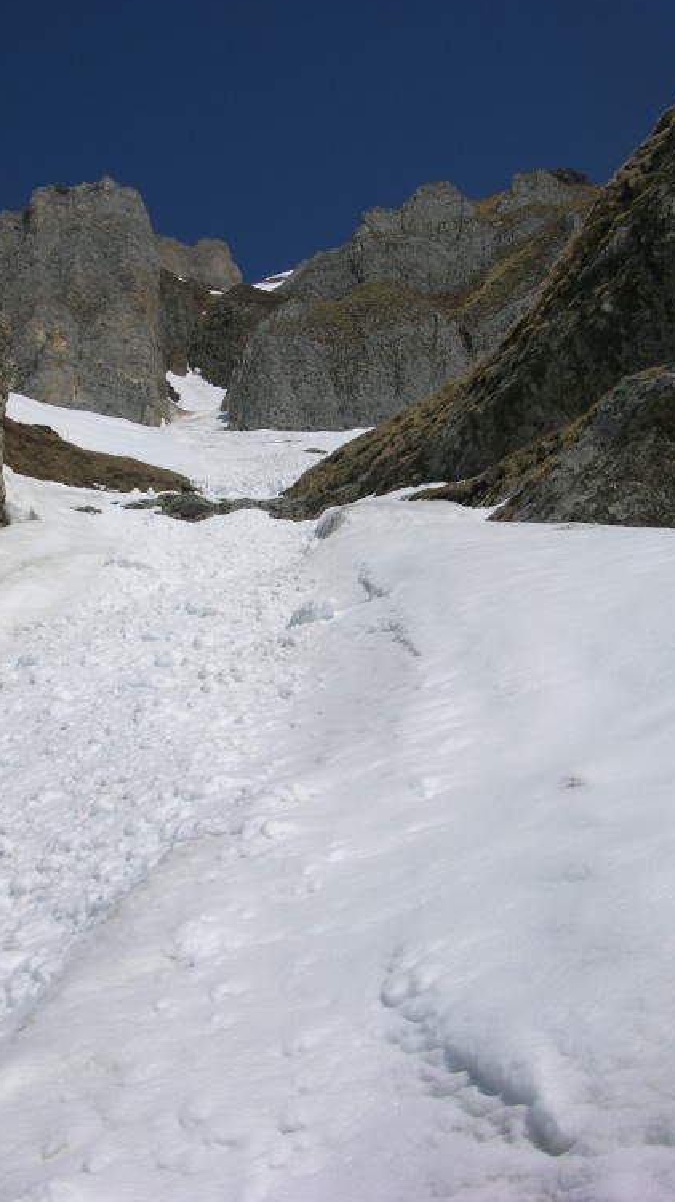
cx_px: 250
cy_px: 591
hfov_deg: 30.3
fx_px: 1242
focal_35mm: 39
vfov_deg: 51.6
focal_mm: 8.9
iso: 50
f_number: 8
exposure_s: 1/466
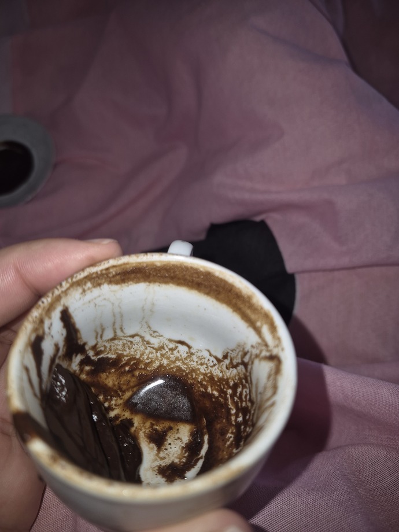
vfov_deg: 73.9
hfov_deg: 58.9
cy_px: 266
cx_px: 200
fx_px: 353
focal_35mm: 23
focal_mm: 5.4
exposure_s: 1/50
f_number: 1.8
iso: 64
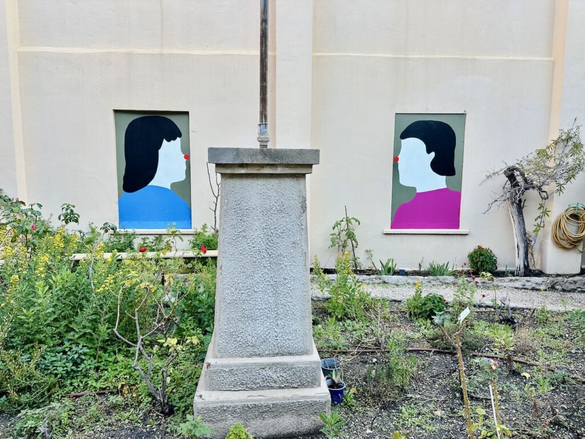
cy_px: 220
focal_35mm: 24
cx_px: 292
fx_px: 406
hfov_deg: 71.6
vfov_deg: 56.8
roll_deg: +0.3
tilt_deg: -7.1
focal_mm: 6.86
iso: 80
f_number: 1.78
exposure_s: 1/285
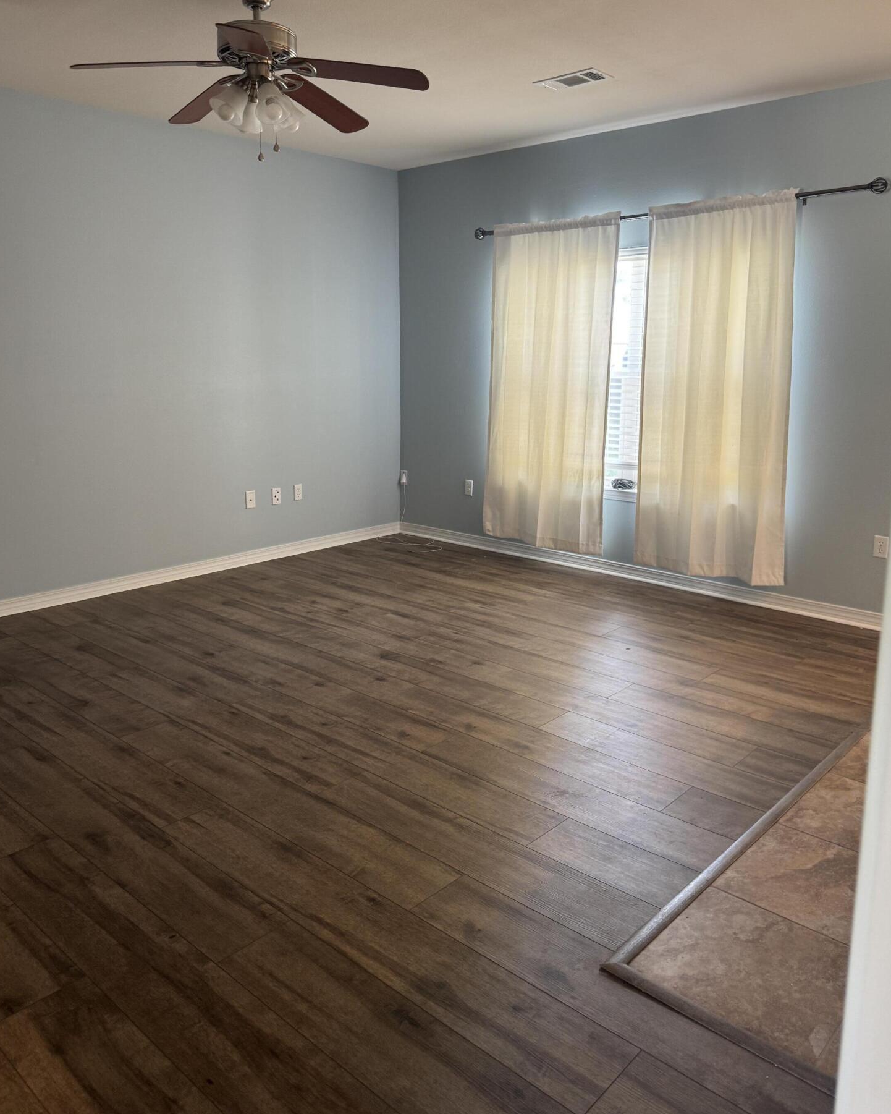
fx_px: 857
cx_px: 448
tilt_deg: -7.1
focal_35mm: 26
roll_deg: -0.3
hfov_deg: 54.9
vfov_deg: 65.9
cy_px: 509
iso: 125
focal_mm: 6.76
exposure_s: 1/60
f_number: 1.78
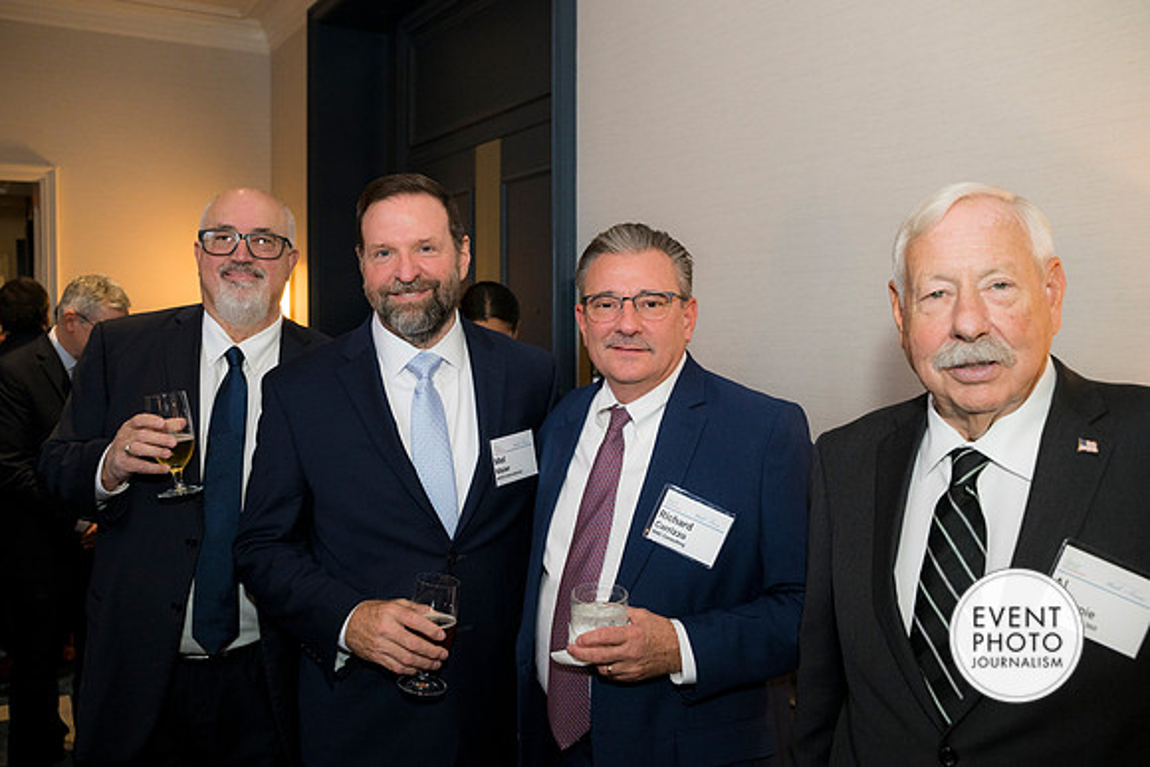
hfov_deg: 58.7
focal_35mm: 32
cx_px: 575
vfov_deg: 41.1
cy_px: 384
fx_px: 1022
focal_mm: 32
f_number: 4
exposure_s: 1/125
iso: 800
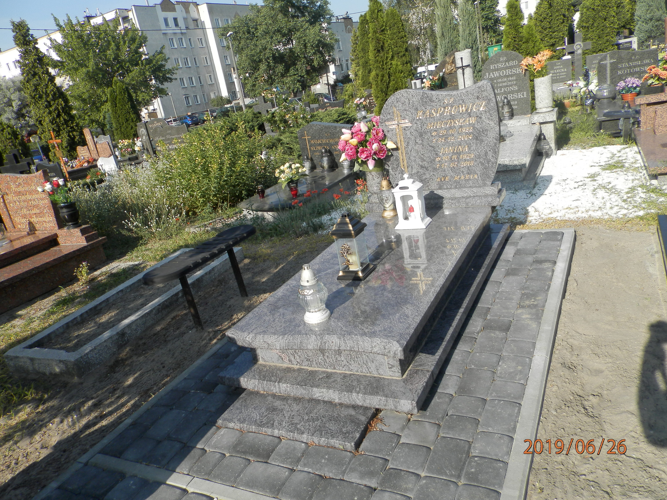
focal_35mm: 25
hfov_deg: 69.4
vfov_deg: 54.9
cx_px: 334
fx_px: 482
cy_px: 250
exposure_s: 1/1000
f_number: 3.1
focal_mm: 4.5
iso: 80
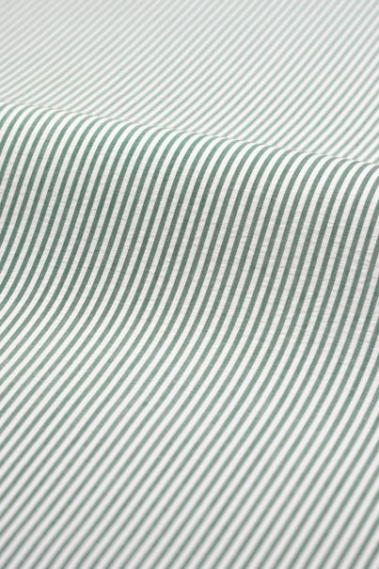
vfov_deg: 23.9
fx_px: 1343
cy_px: 284
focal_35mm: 85
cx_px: 190
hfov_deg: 16.1
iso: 100
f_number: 8
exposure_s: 1/160
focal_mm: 85
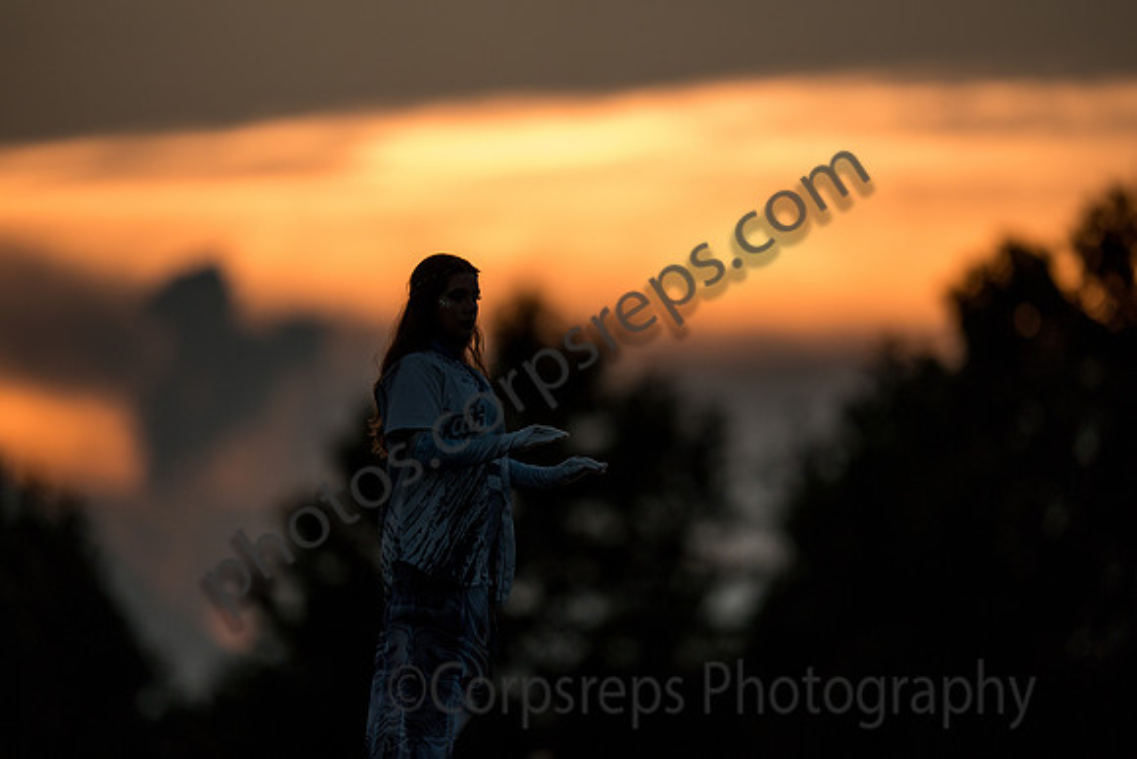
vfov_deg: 3.4
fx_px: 12636
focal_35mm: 400
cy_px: 380
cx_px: 568
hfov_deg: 5.2
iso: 320
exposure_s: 1/6400
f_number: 2.8
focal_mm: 400
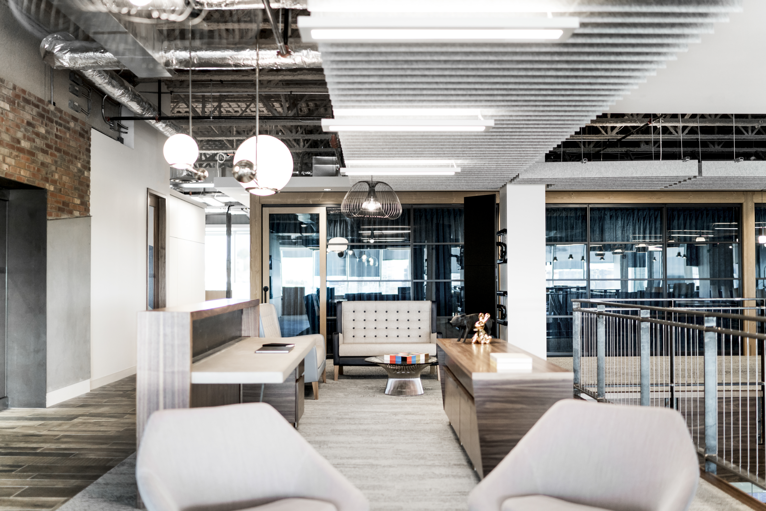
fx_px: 745
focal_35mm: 35
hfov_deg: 54.4
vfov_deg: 37.9
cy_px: 256
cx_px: 383
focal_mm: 35
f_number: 1.4
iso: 1600
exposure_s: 1/200
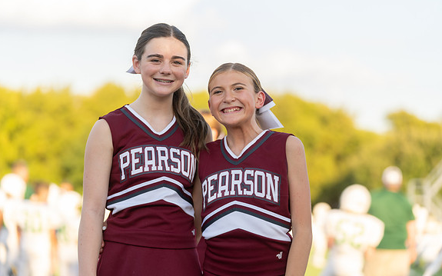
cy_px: 148
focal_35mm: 108
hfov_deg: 19.3
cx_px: 220
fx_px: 1301
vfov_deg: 12.1
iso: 200
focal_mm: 105
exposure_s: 1/500
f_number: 2.8
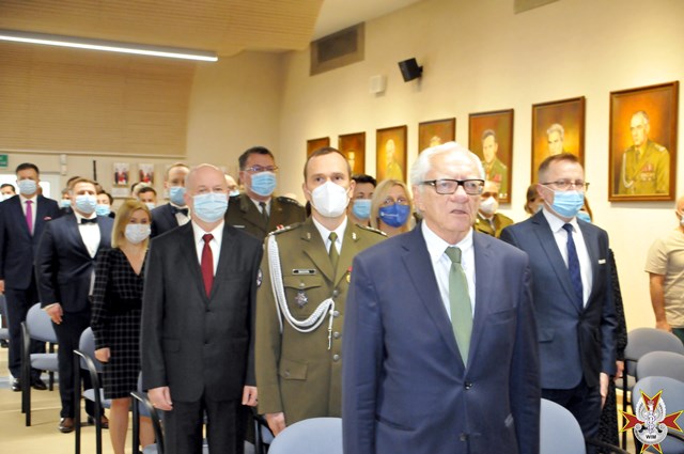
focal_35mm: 48
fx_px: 911
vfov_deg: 28.0
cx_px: 342
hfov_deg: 41.2
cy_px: 227
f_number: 4.2
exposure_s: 1/100
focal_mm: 32
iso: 2500
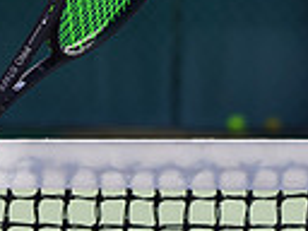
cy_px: -148
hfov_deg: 2.1
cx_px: -282
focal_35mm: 950
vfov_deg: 1.6
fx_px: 8453
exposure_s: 1/250
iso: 100
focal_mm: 218
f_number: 8
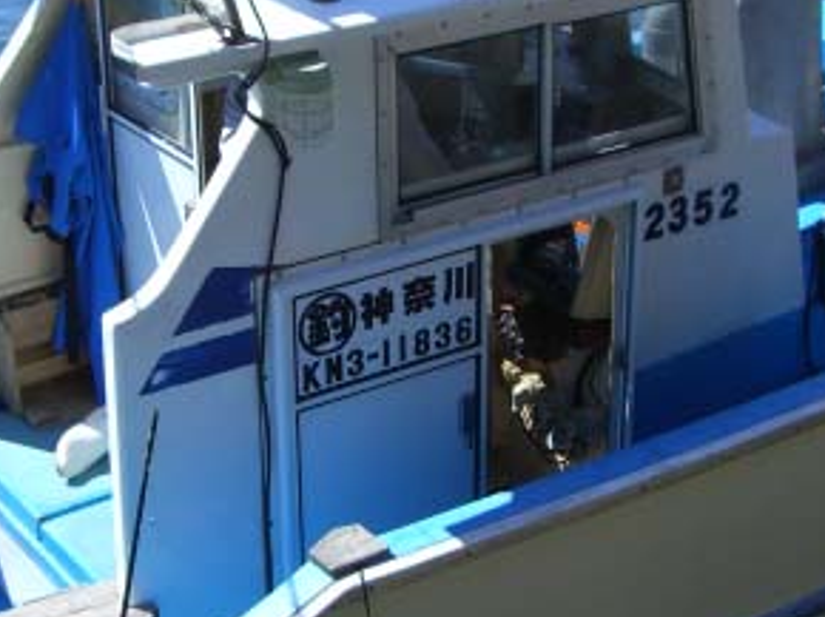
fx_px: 2000
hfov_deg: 23.3
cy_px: 313
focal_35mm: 84
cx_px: 387
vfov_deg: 17.5
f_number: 4.3
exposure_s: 1/500
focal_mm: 6.2
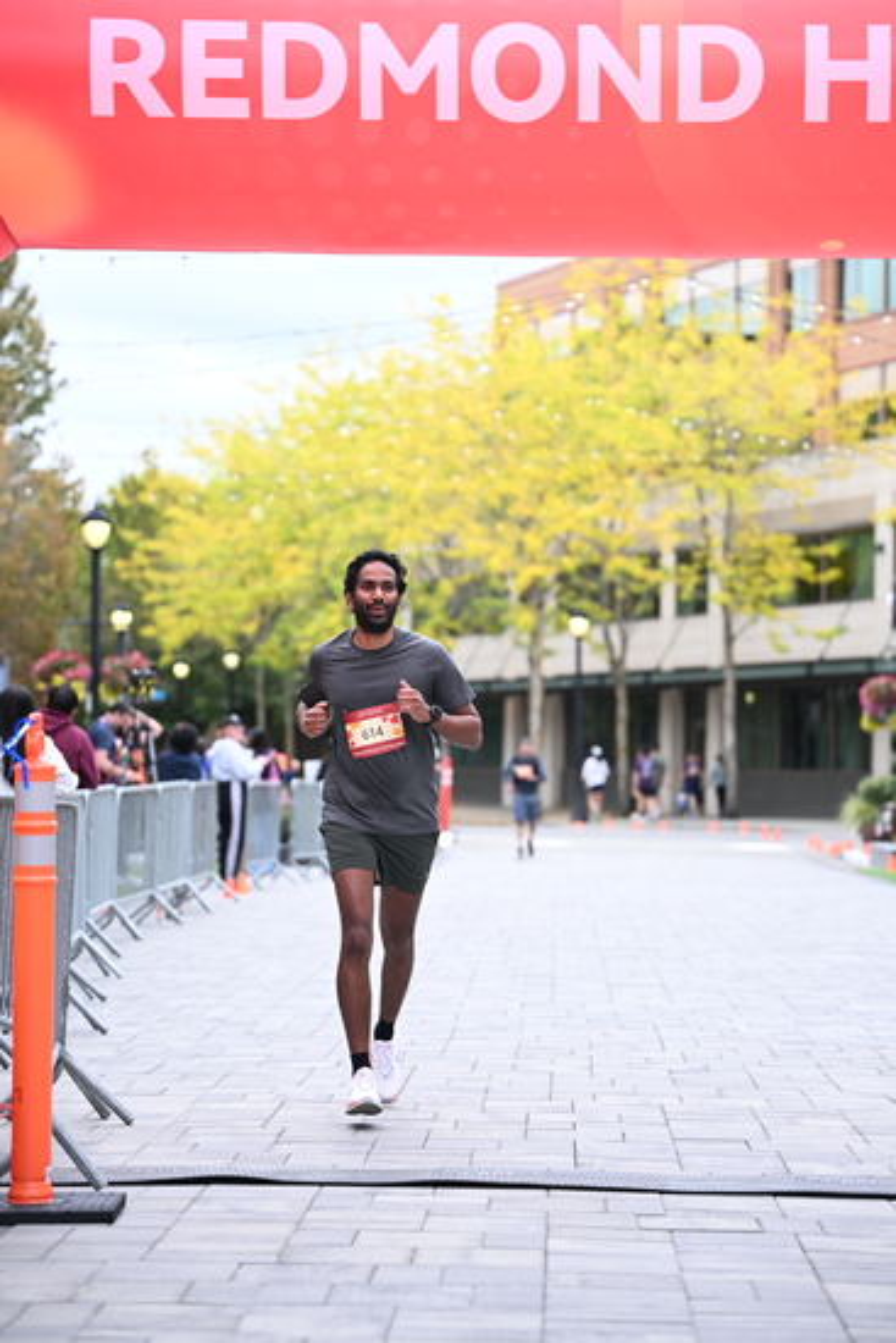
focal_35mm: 93
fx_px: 3470
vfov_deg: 21.9
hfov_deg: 14.7
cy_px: 672
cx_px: 448
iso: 640
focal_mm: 93
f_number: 2.8
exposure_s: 1/1600
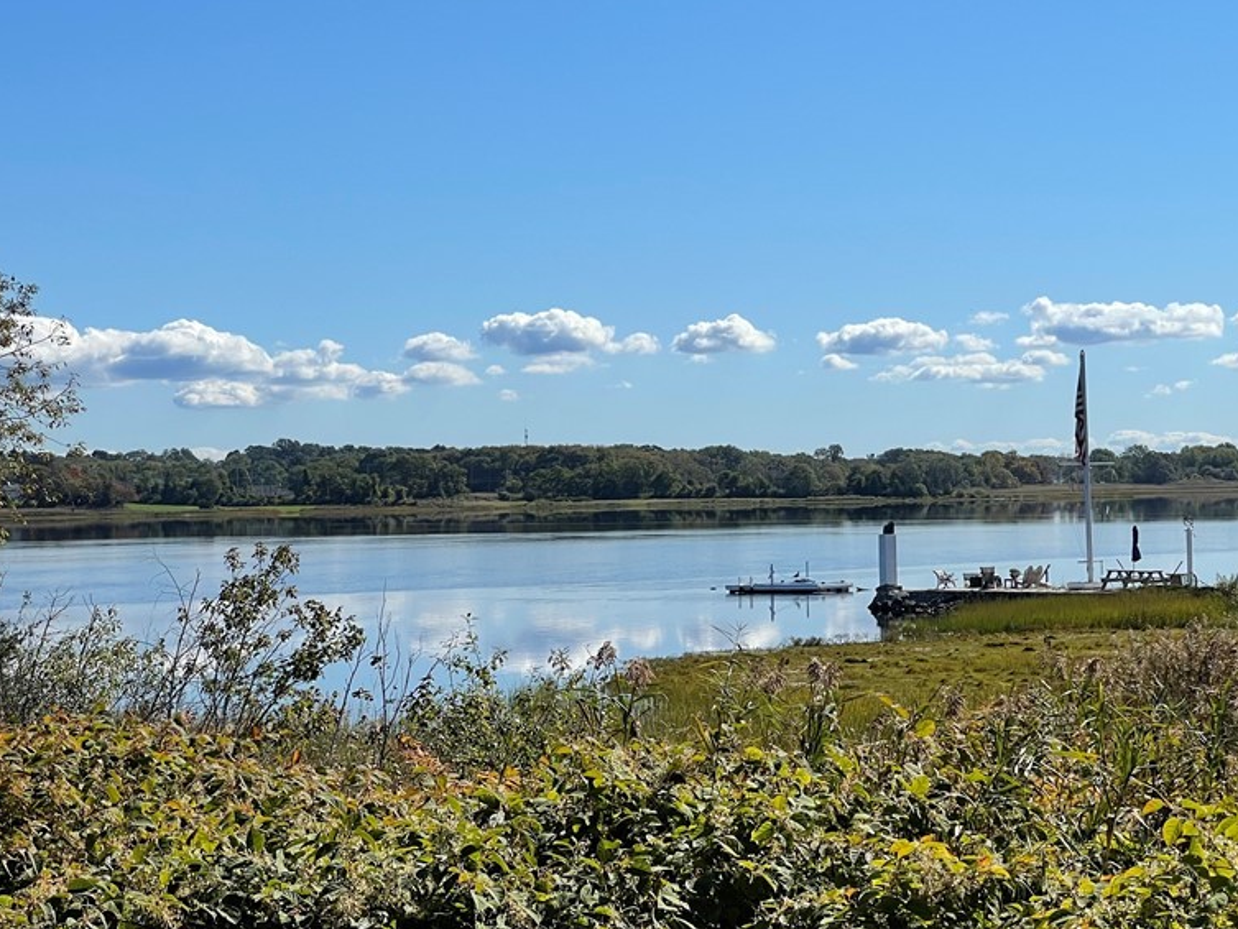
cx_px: 799
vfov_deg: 17.0
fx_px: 3112
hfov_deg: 22.4
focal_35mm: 87
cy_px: 378
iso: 20
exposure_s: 1/2874
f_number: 2.2
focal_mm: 7.5
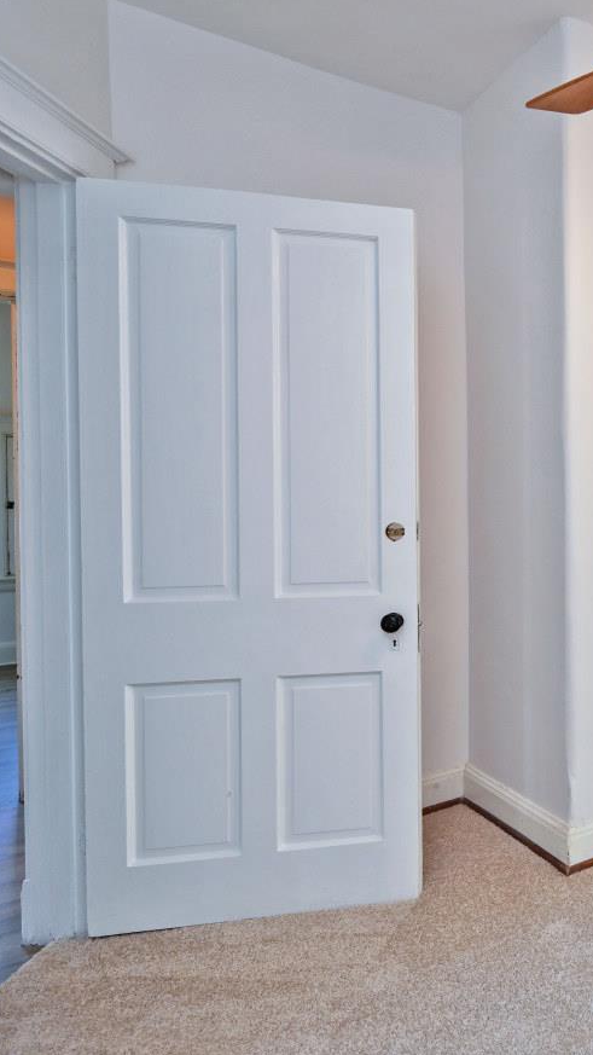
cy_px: 503
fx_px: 755
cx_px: 762
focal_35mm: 27
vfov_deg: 69.8
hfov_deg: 32.6
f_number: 4
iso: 200
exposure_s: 1/60
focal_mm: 15
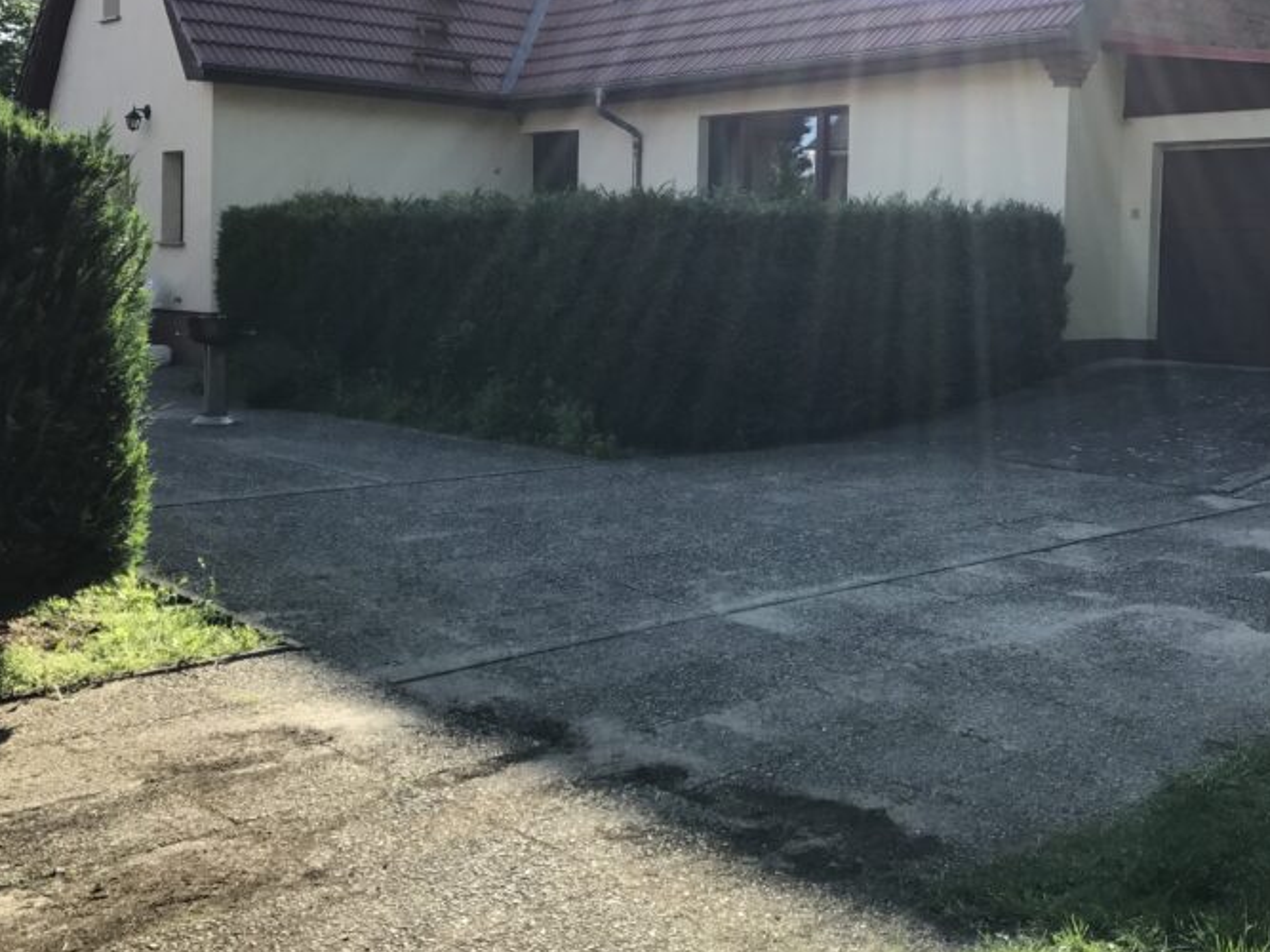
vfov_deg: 33.3
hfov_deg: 43.5
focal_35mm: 43
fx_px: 1577
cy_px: 320
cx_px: 807
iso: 20
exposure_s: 1/742
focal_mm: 3.99
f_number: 1.8
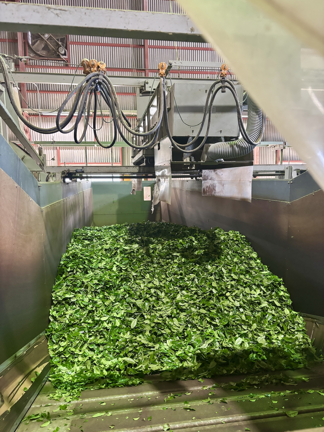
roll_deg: +0.6
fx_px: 324
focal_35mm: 26
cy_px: 216
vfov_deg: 67.3
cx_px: 162
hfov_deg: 53.1
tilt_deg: -7.3
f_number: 1.6
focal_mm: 5.96
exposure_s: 1/40
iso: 400
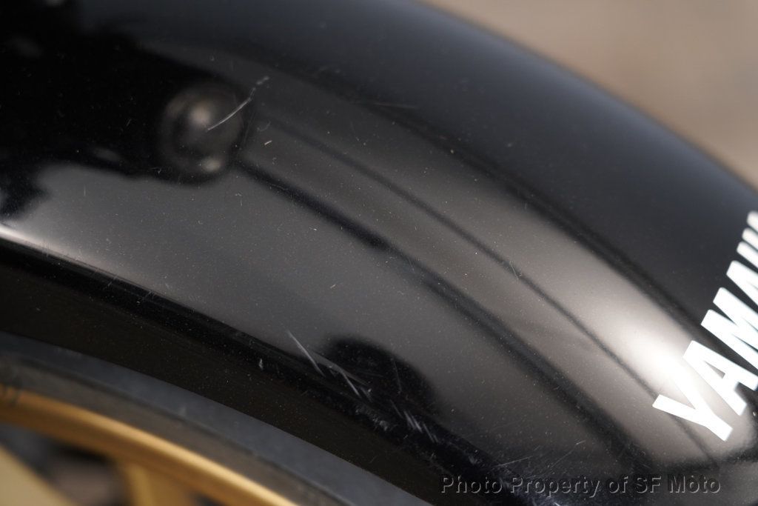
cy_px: 253
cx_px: 379
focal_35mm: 101
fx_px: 2127
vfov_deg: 13.6
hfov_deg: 20.2
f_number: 4
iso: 1600
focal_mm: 101
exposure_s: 1/100
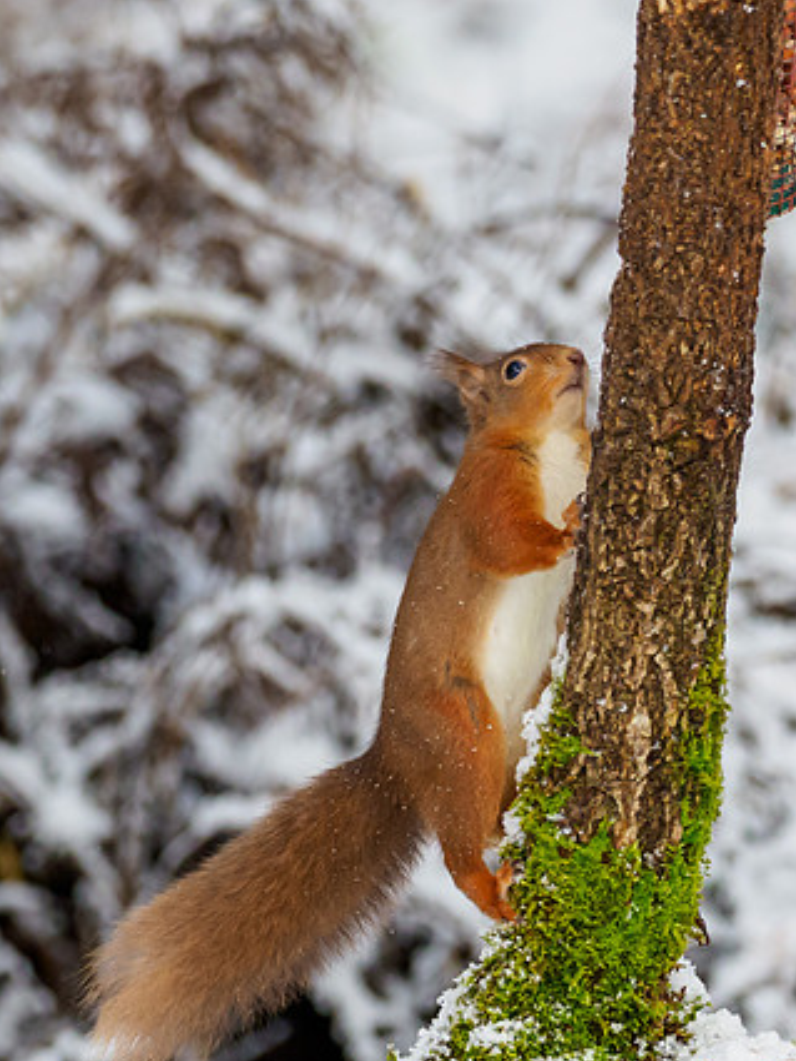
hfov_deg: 1.3
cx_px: 391
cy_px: 622
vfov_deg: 1.7
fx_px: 36345
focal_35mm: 1186
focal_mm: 300
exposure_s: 1/640
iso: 2500
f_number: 4.5
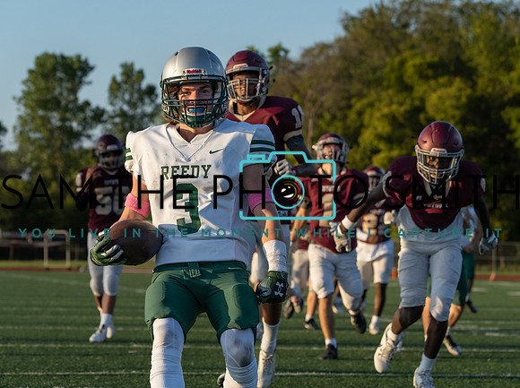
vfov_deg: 9.5
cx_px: 243
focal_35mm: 156
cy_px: 192
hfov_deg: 12.7
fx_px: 2341
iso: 800
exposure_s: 1/1250
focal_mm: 130
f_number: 7.1
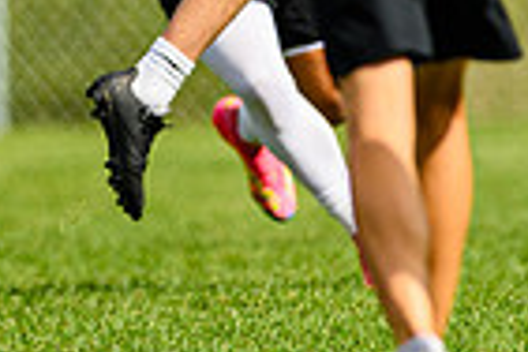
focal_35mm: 2550
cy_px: -232
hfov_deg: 0.8
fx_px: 37397
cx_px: 146
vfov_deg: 0.5
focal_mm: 400
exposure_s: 1/2500
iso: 100
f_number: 3.2
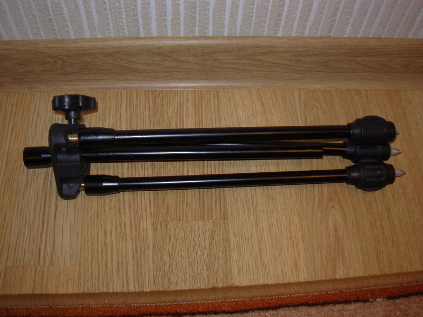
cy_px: 158
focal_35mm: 38
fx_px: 464
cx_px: 212
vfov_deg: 37.7
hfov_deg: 49.0
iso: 50
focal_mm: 6.3
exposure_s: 1/32
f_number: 2.9
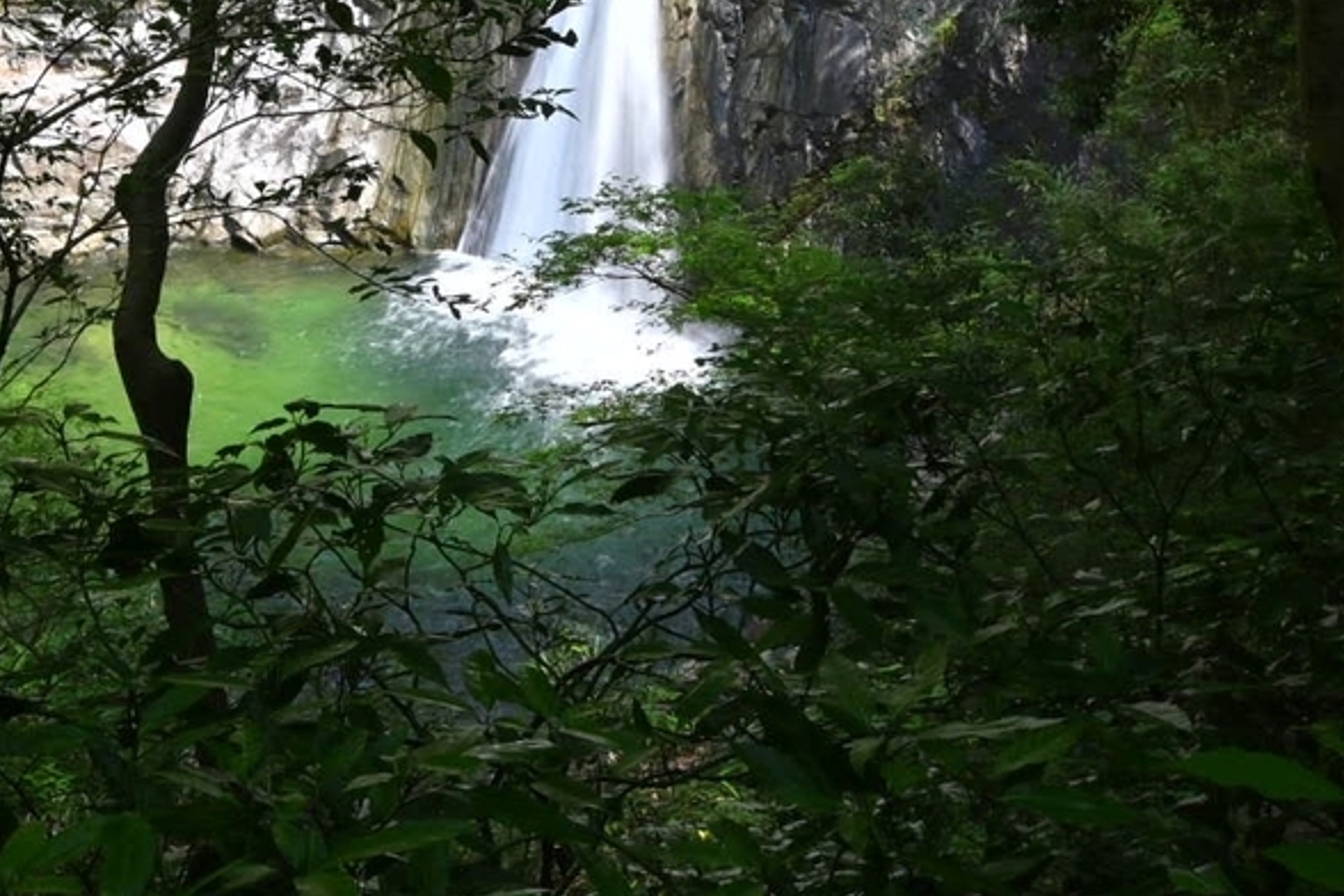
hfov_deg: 39.5
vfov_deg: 26.1
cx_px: 368
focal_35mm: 49
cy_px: -2
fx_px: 1829
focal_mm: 16
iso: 100
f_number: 11
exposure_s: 1/6
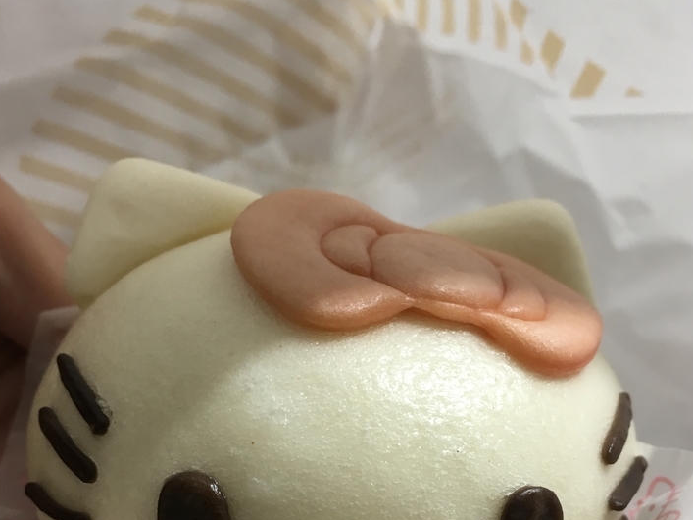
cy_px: 445
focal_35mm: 42
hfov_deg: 44.8
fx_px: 841
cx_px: 338
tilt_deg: -47.5
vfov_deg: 33.0
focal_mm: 4.15
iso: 64
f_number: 2.2
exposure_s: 1/30
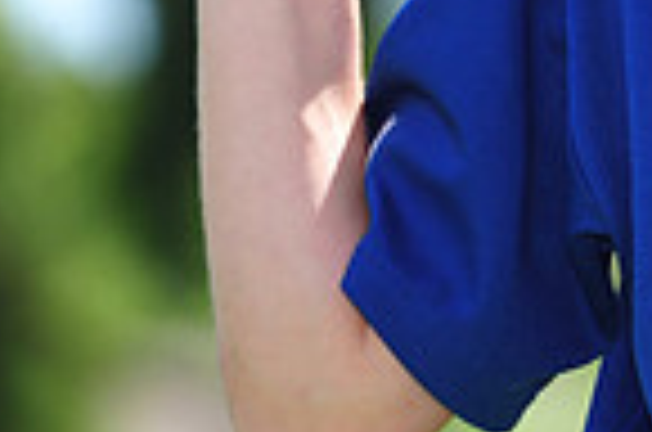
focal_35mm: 800
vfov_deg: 1.7
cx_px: 1124
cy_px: -410
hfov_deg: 2.6
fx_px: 14457
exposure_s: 1/320
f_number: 5.6
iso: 200
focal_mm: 200
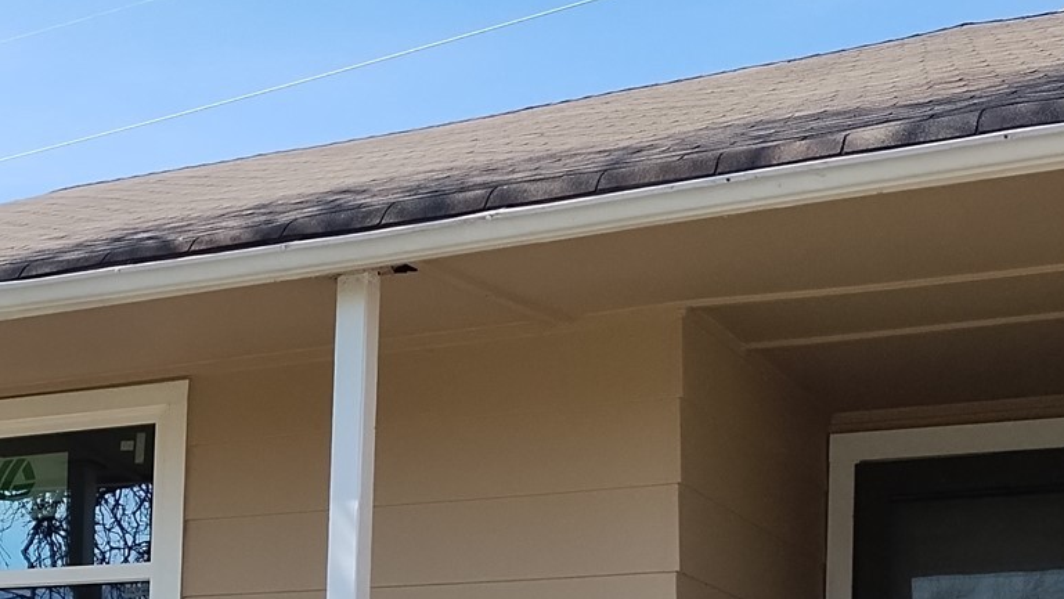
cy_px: 769
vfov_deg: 16.8
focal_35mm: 68
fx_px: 1919
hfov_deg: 30.1
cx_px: 176
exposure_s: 1/2932
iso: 102
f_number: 1.7
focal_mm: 4.71
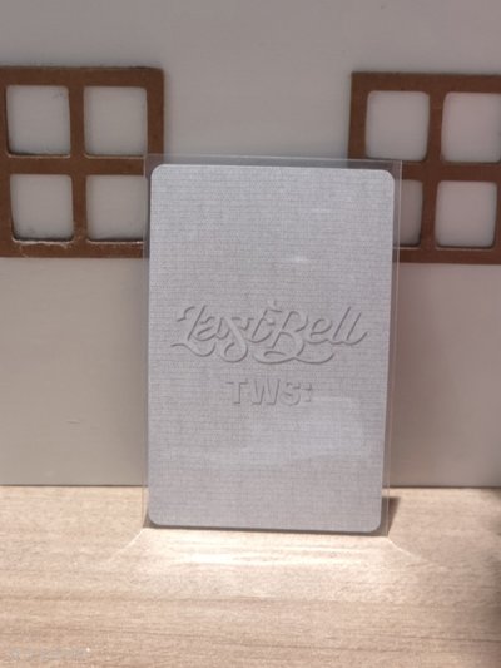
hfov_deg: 21.3
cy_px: 334
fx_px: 1331
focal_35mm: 69
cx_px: 250
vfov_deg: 28.2
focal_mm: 7
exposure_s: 1/30
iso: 200
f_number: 2.4
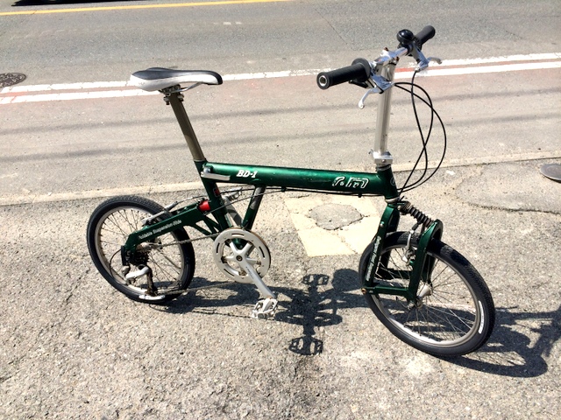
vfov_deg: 46.8
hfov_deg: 60.0
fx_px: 486
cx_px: 280
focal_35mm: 30
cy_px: 210
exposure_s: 1/1642
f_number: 2.2
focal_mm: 4.12
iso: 32
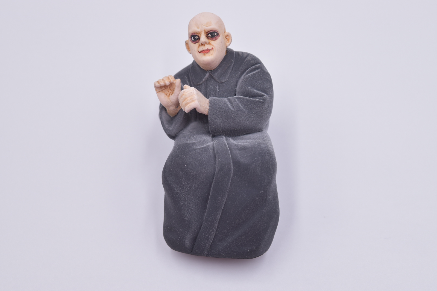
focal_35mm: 76
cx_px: 220
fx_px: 922
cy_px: 147
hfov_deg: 26.7
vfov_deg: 17.9
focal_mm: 50
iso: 250
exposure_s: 1/160
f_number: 6.3
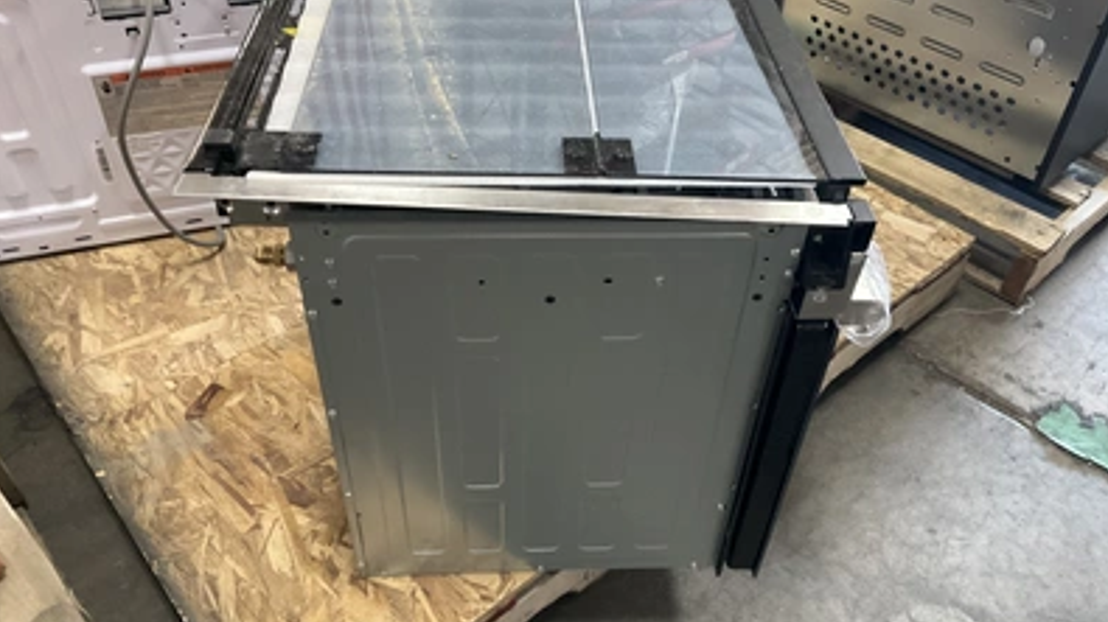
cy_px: 280
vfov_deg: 36.6
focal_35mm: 32
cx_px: 555
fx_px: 940
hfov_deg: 61.0
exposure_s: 1/40
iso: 250
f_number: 1.8
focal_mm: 3
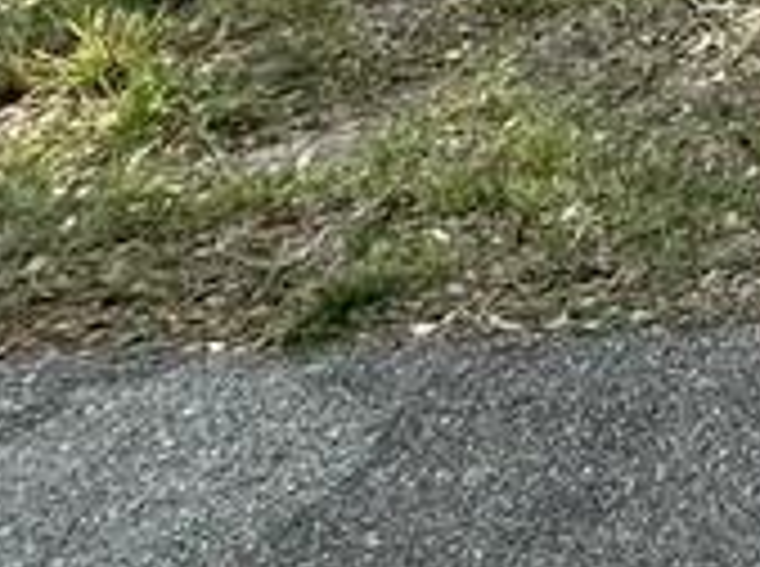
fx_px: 1862
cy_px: -994
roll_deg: -1.9
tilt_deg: +4.1
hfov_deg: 14.6
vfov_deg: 11.9
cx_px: 1835
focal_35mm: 85
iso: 40
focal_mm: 2.22
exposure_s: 1/1171
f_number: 2.2
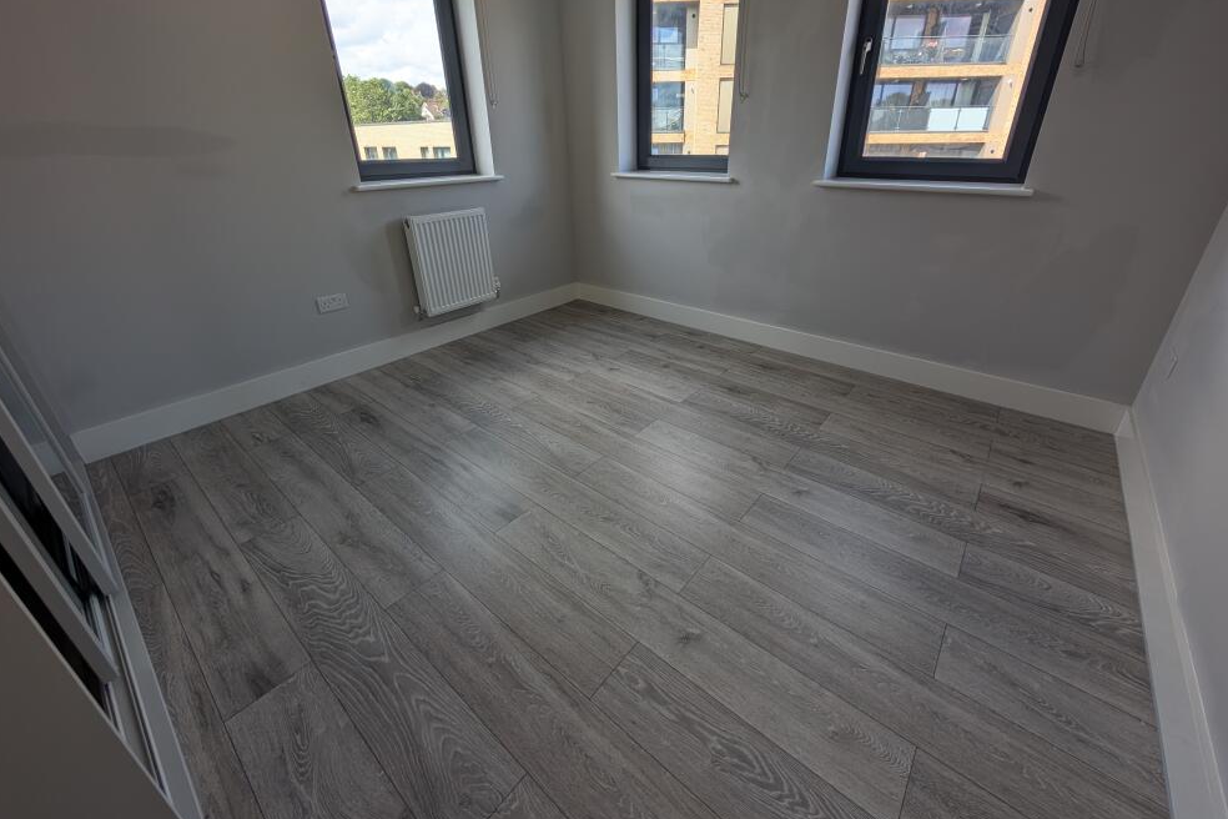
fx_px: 443
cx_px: 630
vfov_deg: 85.0
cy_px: 355
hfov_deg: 108.3
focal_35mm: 13
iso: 62
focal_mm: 2.02
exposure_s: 1/887
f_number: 1.7
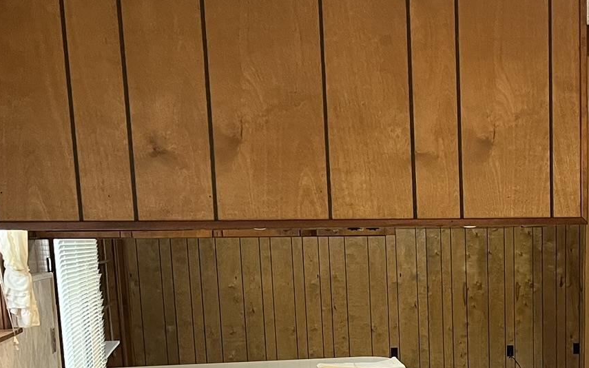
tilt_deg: -9.3
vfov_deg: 18.6
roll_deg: +1.4
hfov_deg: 30.1
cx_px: 493
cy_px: 448
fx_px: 1059
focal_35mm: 66
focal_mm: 5.1
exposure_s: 1/60
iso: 250
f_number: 1.6
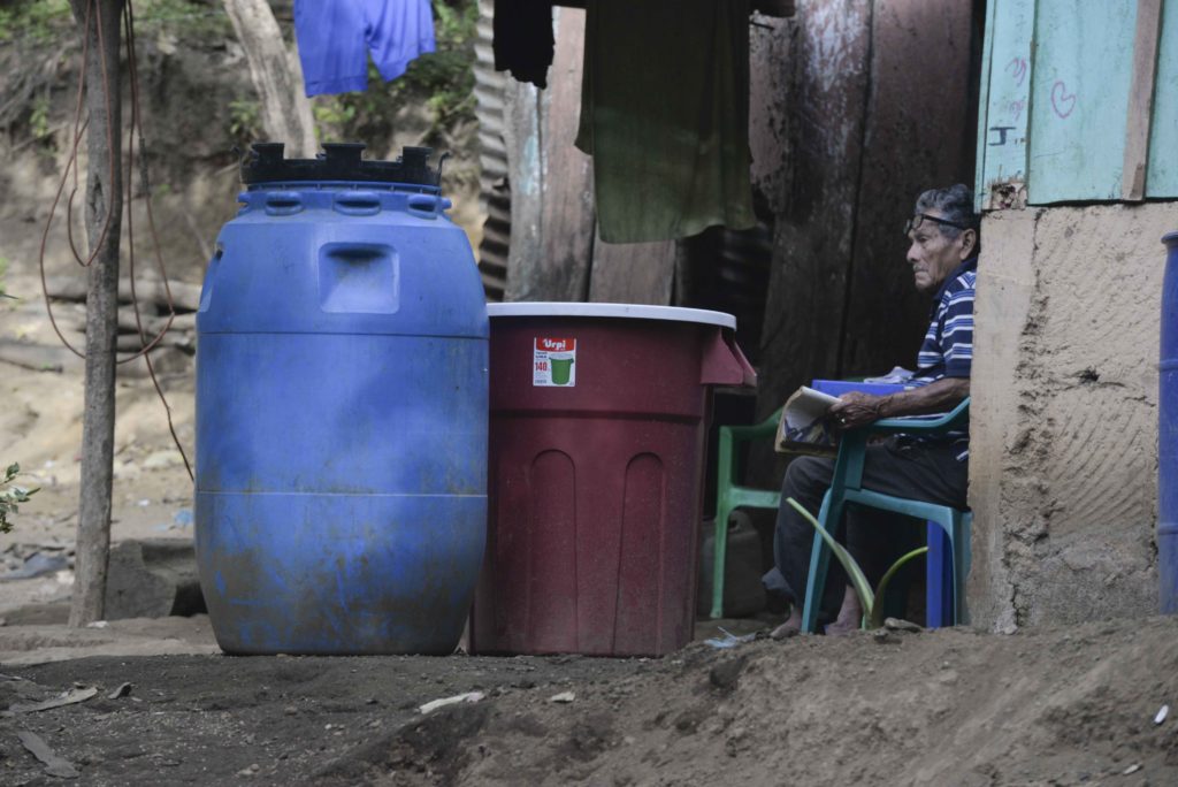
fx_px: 6220
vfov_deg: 7.2
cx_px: 589
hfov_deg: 10.8
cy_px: 394
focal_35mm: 190
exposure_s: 1/640
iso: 640
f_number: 8
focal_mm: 190
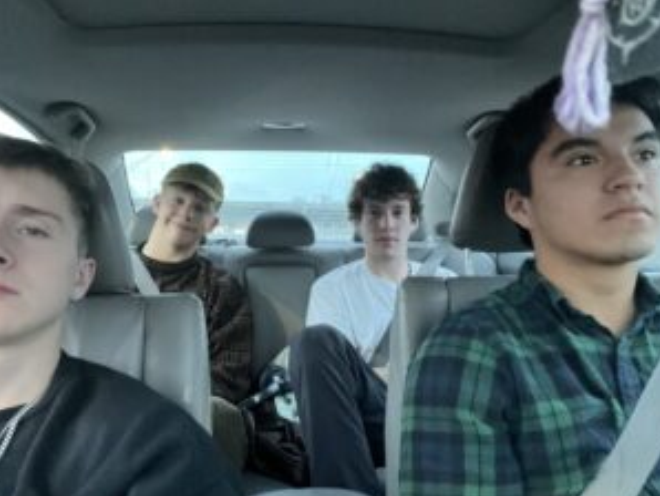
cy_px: 282
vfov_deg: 51.3
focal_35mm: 27
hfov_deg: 65.1
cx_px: 299
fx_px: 515
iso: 640
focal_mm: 2.71
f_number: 2.2
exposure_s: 1/24
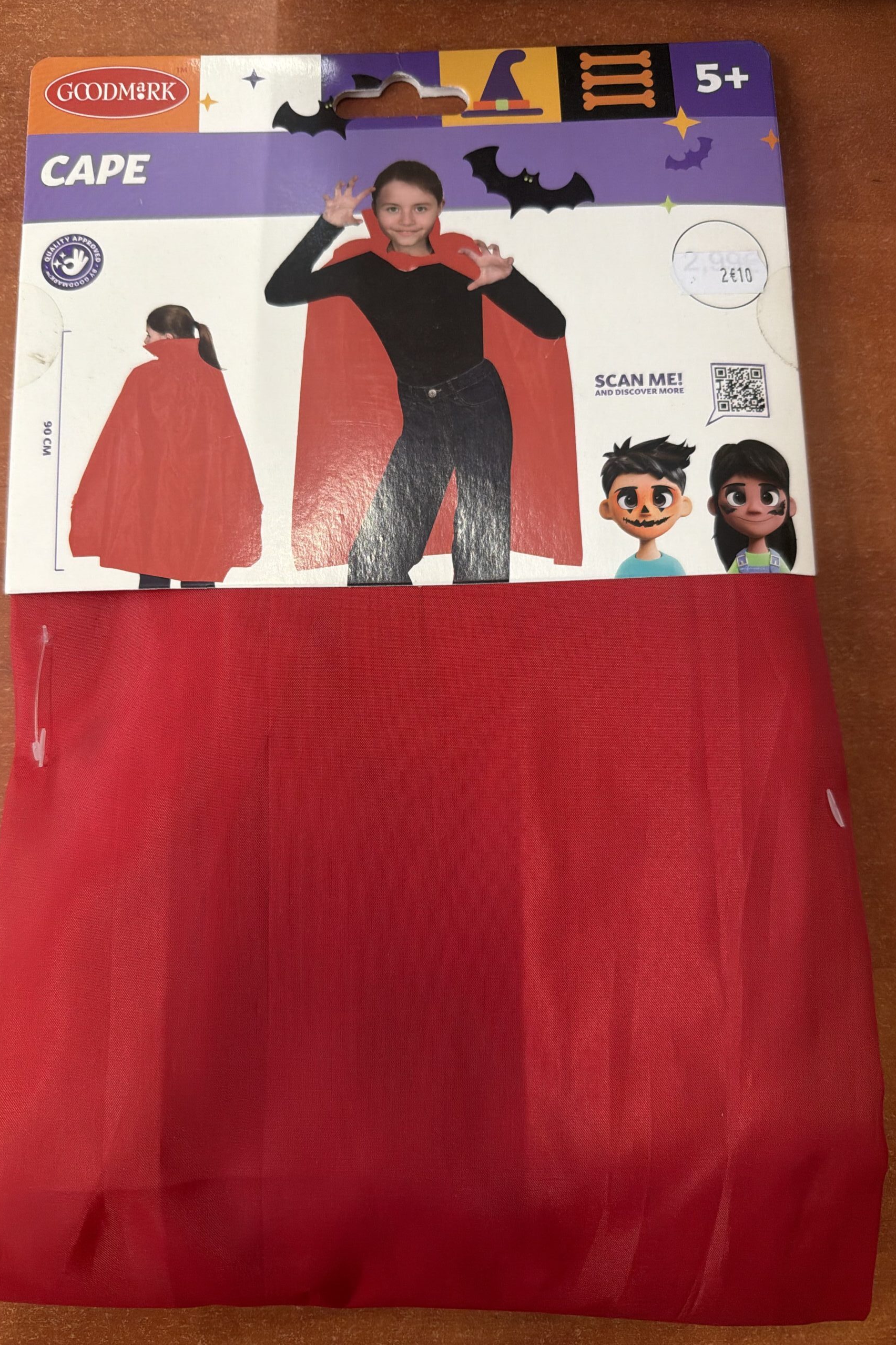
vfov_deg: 71.5
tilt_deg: -85.9
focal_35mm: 25
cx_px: 407
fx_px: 933
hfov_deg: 51.2
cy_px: 672
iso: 320
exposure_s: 1/173
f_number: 1.78
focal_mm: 6.76
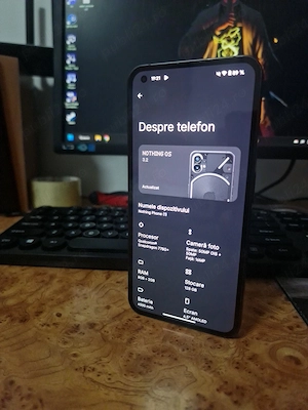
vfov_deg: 73.9
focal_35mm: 23
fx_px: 273
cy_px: 205
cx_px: 154
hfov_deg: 58.9
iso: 160
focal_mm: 6.4
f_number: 1.8
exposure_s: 1/60.2
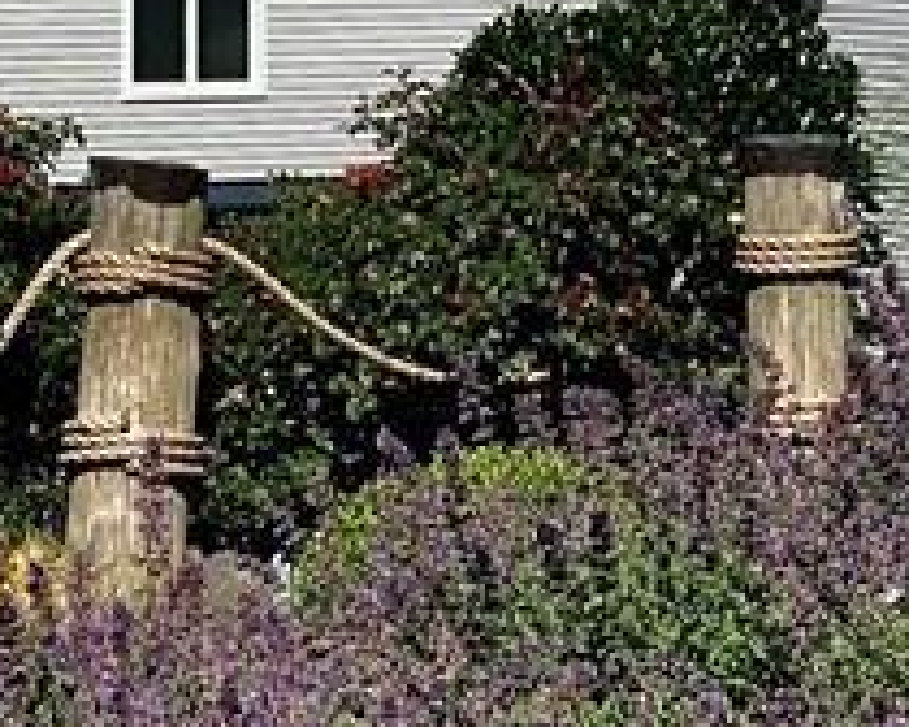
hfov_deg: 7.8
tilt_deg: -0.6
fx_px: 6672
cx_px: 792
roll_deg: -0.6
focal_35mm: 248
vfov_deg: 6.2
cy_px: -108
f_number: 2
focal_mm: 6
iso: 20
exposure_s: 1/1653
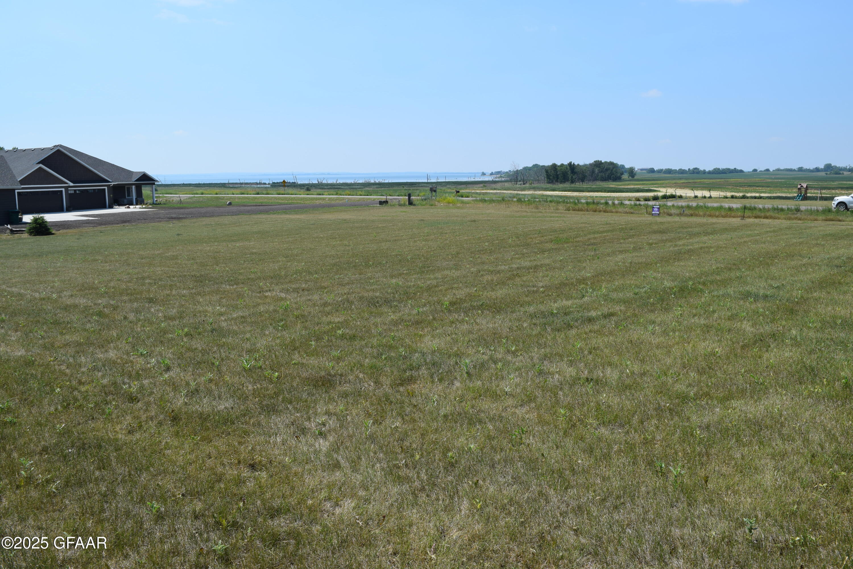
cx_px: 426
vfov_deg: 43.6
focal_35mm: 30
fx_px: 711
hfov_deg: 61.9
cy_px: 284
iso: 200
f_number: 10
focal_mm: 20
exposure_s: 1/400
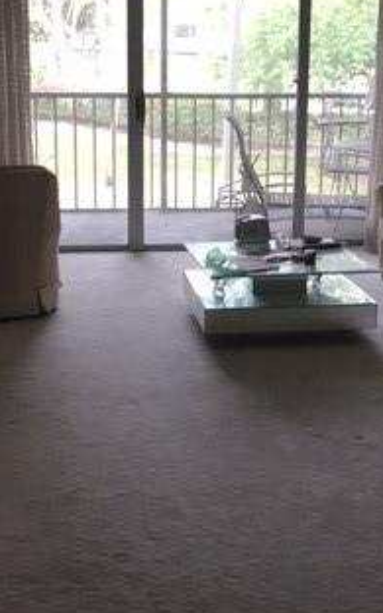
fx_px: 1052
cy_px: 259
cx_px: 218
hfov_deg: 20.6
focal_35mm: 63
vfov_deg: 32.4
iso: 50
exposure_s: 1/30
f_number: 2.2
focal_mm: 4.15
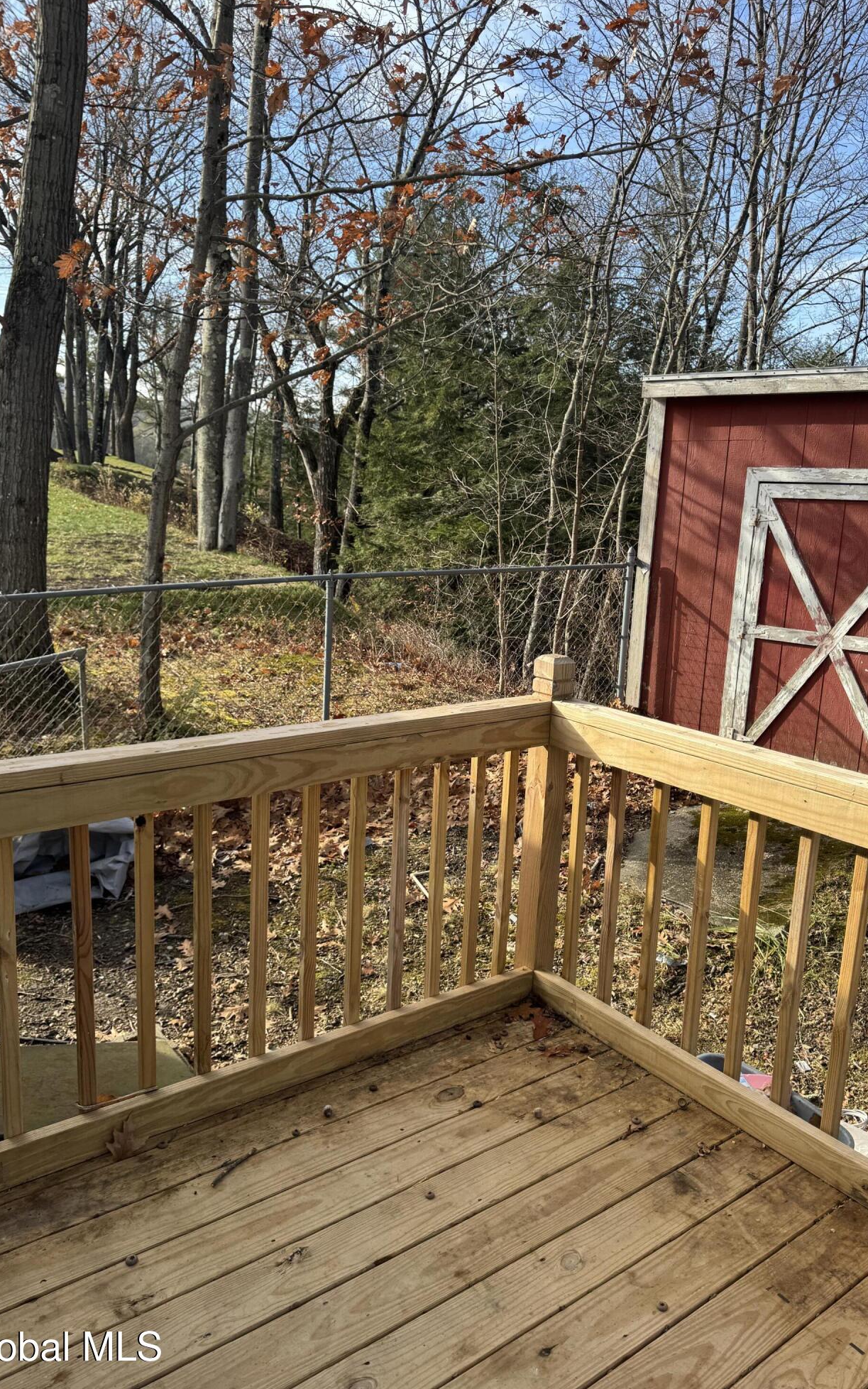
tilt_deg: -11.8
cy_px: 702
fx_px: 984
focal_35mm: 26
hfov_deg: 47.5
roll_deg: -2.5
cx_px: 484
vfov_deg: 70.4
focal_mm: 6.76
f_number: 1.78
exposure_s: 1/1285
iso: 80
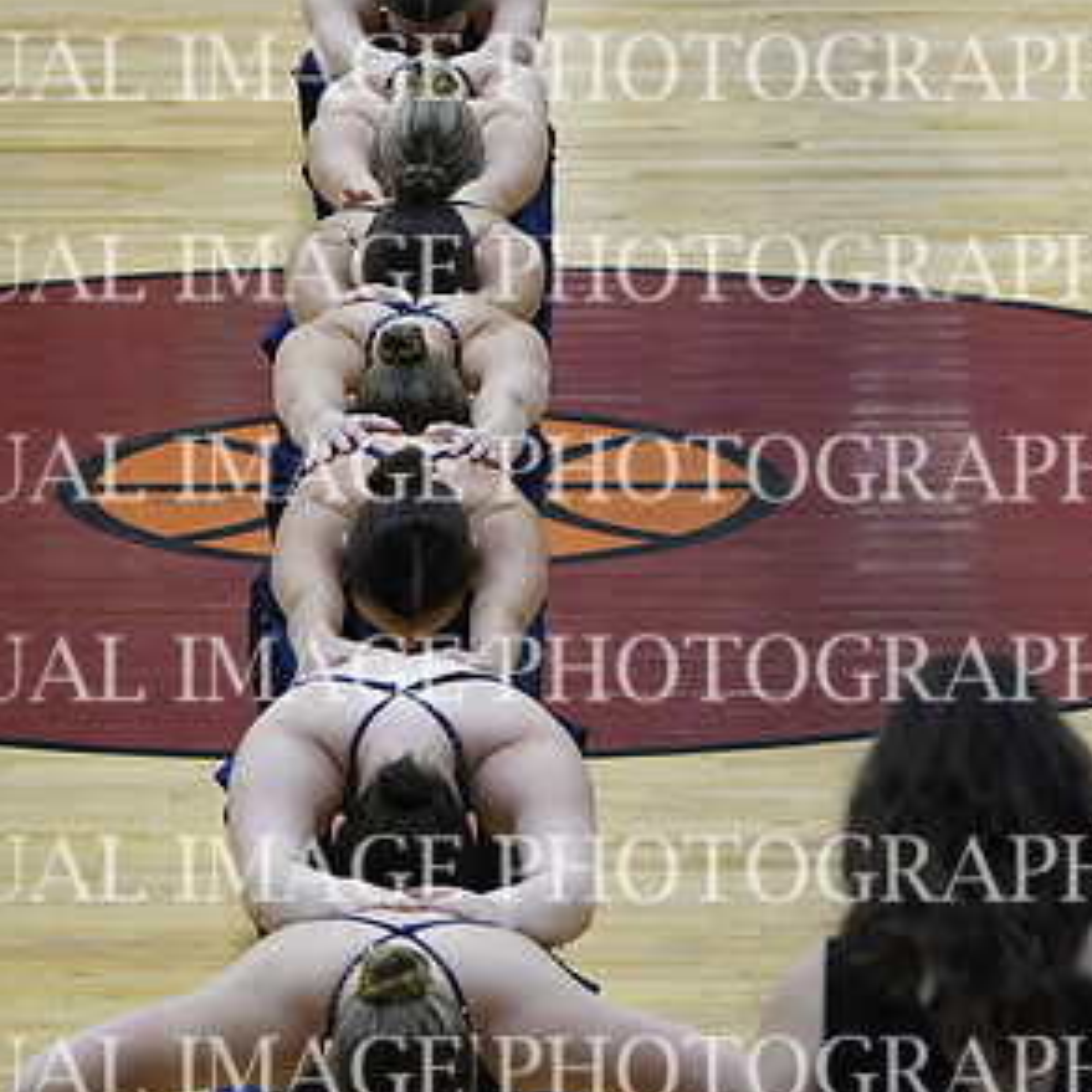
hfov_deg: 5.8
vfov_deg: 5.8
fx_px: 10814
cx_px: 468
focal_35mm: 303
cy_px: 168
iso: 5000
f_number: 4
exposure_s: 1/500
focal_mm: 120
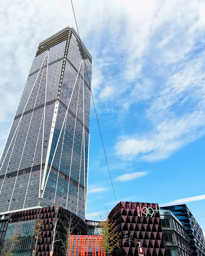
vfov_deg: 64.0
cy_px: 135
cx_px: 98
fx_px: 205
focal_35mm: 27
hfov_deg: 53.2
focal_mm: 2.26
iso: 50
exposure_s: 1/752
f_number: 2.2
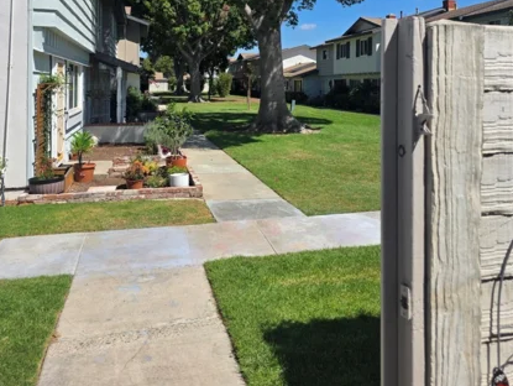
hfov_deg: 58.3
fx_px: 460
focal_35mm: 31
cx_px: 255
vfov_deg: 43.5
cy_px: 80
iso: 80
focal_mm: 6.3
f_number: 1.7
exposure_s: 1/6150
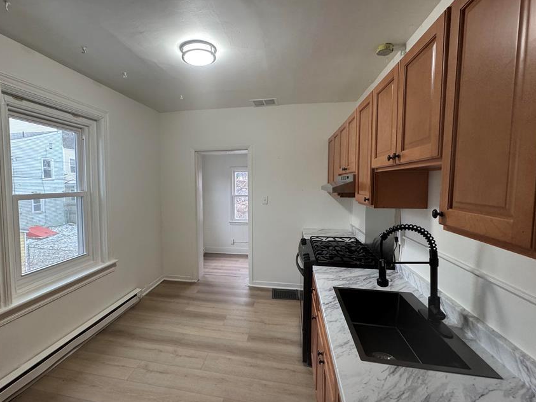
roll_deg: -0.1
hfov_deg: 90.6
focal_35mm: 17
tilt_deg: -4.3
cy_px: 201
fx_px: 263
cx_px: 236
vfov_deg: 74.7
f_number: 2.2
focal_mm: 2.22
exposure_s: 1/60
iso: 250
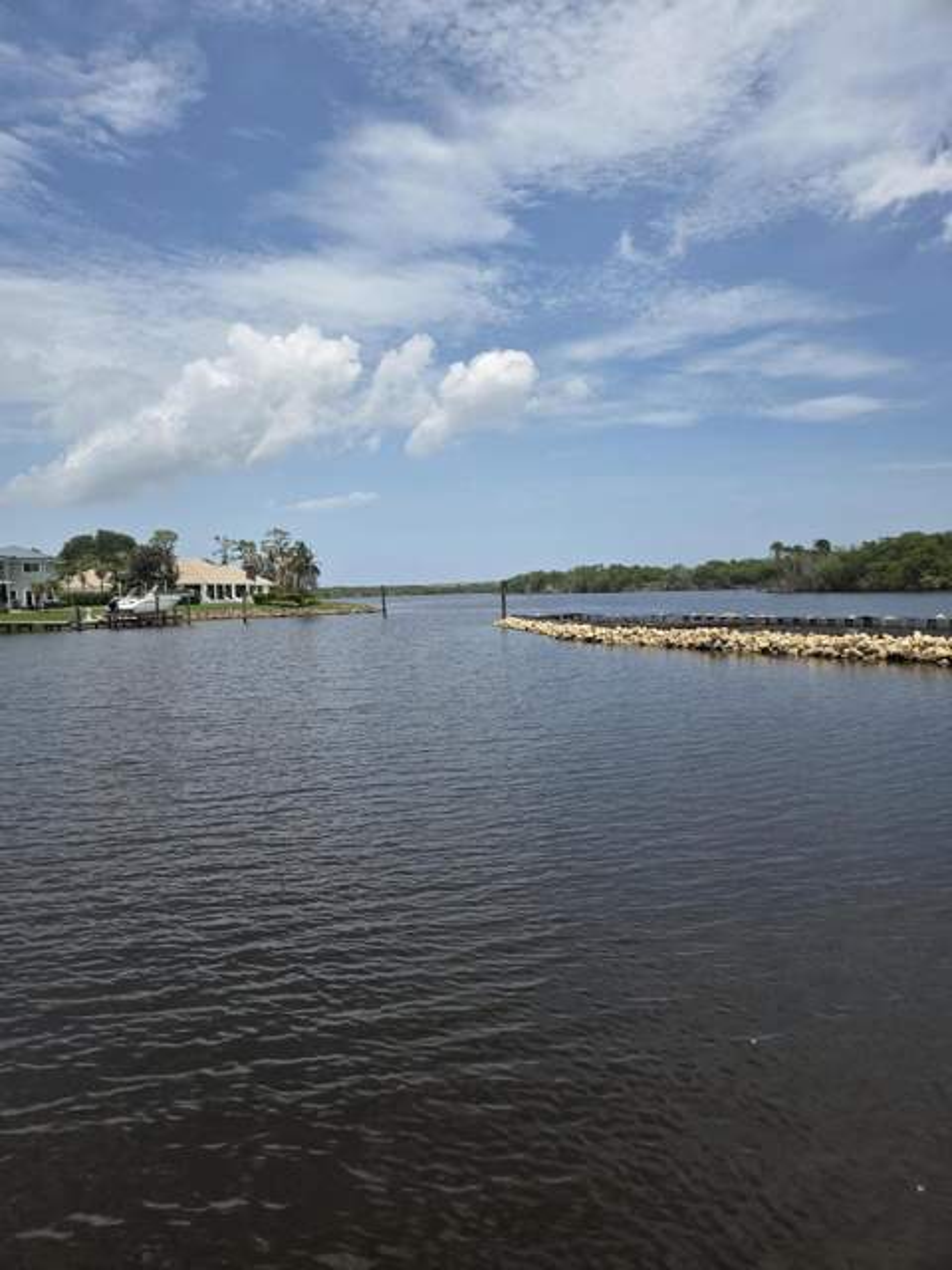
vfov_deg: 73.9
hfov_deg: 58.9
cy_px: 635
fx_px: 843
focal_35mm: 23
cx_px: 476
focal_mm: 5.4
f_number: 1.8
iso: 80
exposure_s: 1/7891
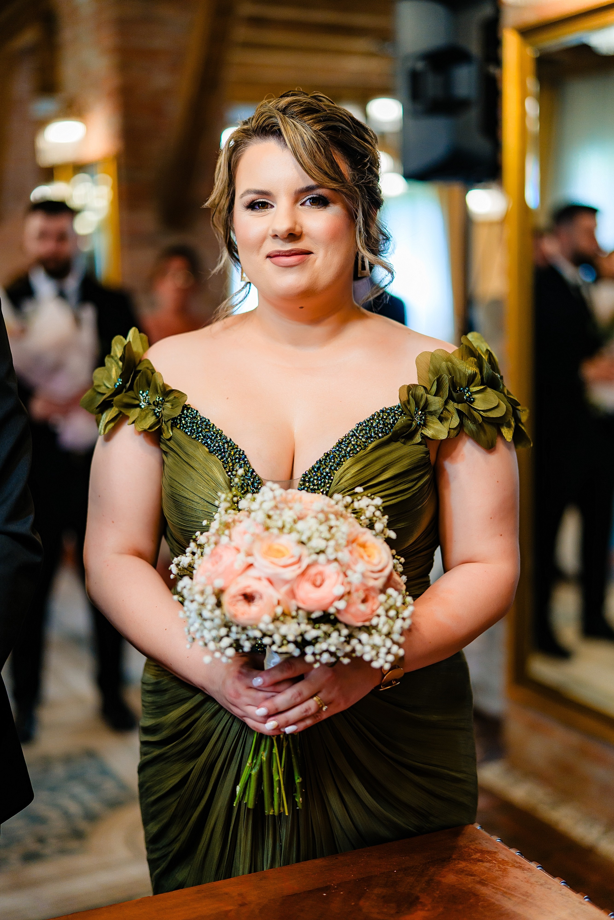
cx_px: 307
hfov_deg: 27.0
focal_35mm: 50
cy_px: 460
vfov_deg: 39.6
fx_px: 1279
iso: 640
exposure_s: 1/200
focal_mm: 50
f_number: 1.4
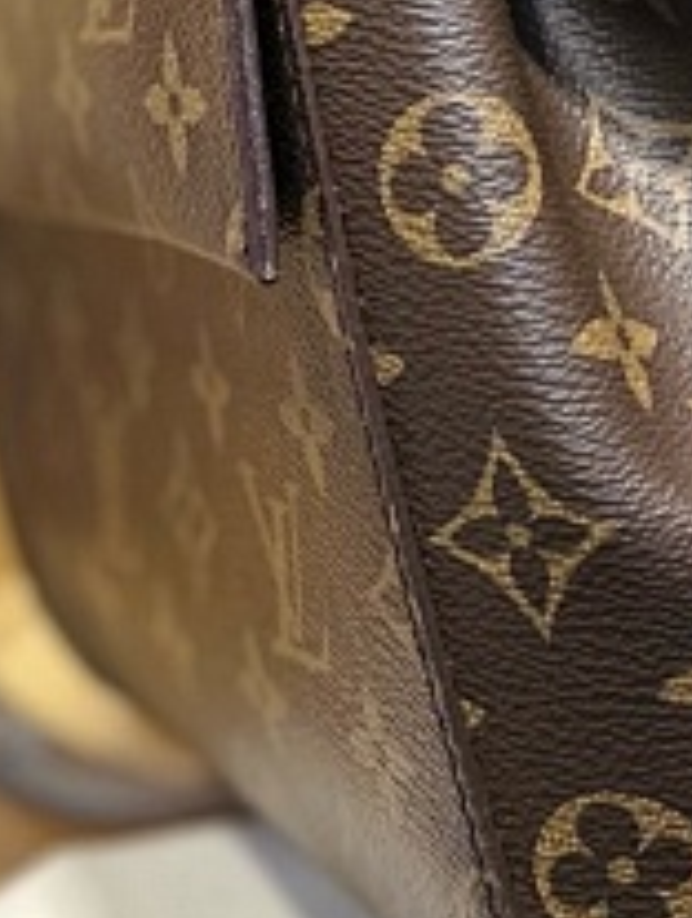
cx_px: 497
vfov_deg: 14.2
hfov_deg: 11.9
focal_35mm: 125
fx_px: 3322
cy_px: -634
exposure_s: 1/82
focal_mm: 6.86
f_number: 1.78
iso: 250
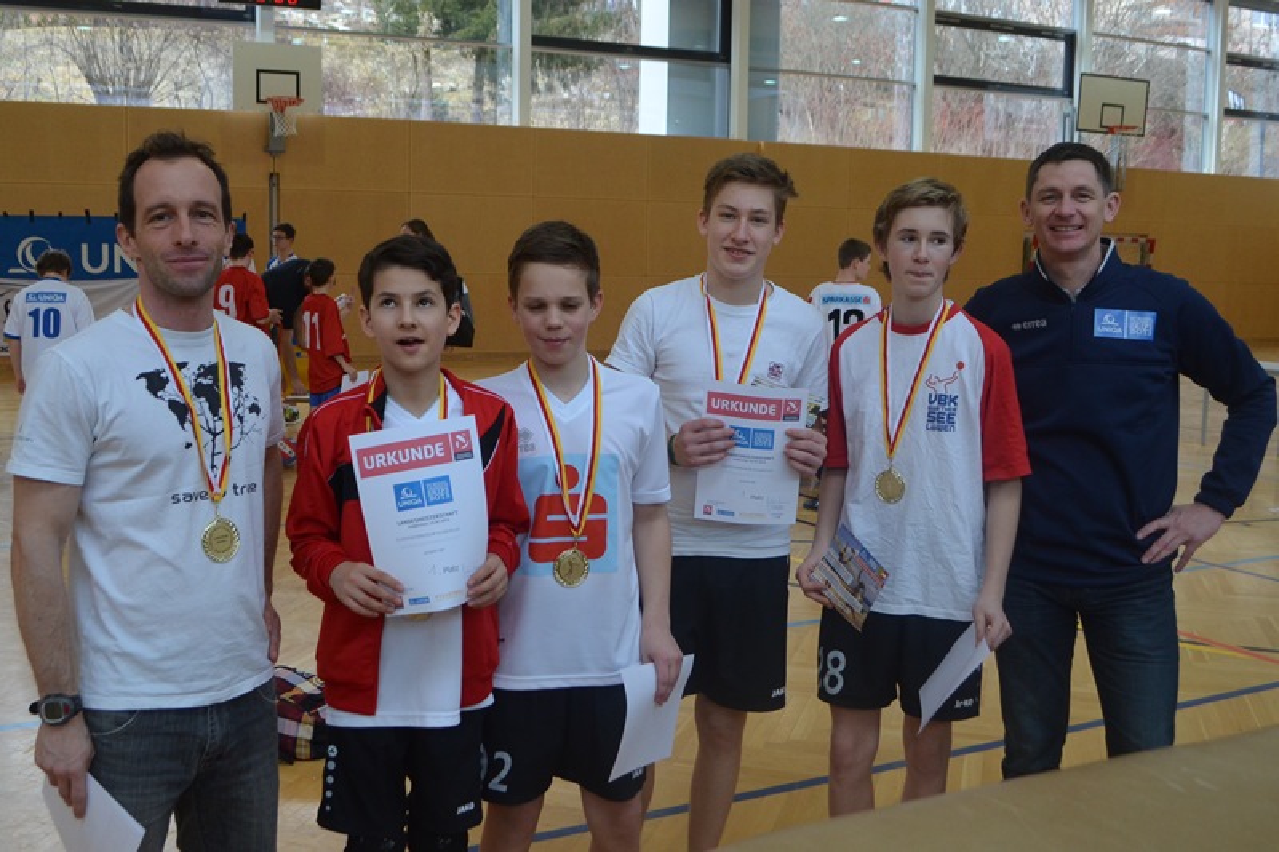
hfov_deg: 67.4
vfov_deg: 47.9
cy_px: 426
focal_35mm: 27
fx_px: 959
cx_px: 640
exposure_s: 1/800
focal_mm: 18
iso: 800
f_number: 3.5
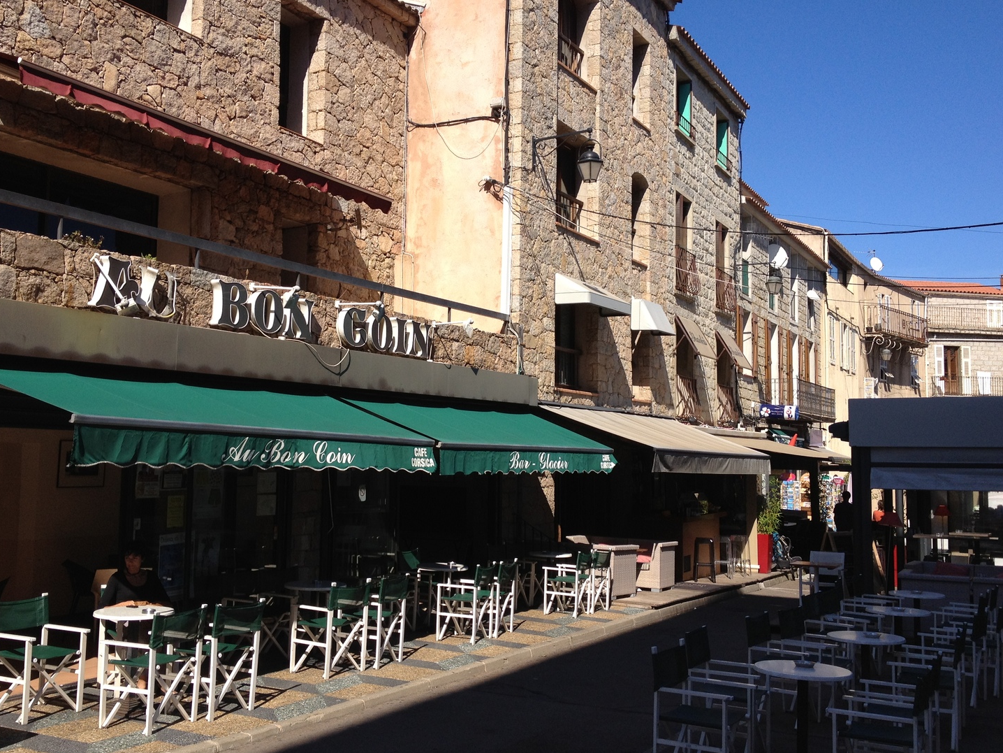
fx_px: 1130
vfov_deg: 36.8
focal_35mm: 39
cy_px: 364
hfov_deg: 47.9
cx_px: 484
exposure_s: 1/1577
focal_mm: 4.28
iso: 64
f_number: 2.4
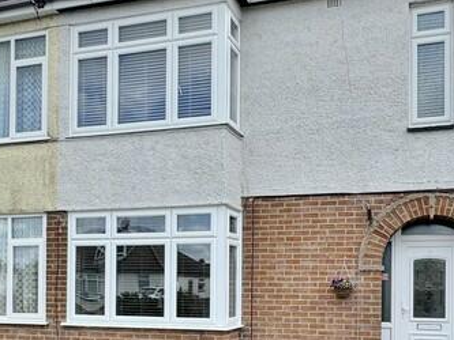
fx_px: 564
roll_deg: +0.2
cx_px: 240
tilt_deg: +0.7
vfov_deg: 32.5
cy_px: 280
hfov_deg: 43.8
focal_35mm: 43
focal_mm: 2.22
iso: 40
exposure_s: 1/1006
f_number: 2.2
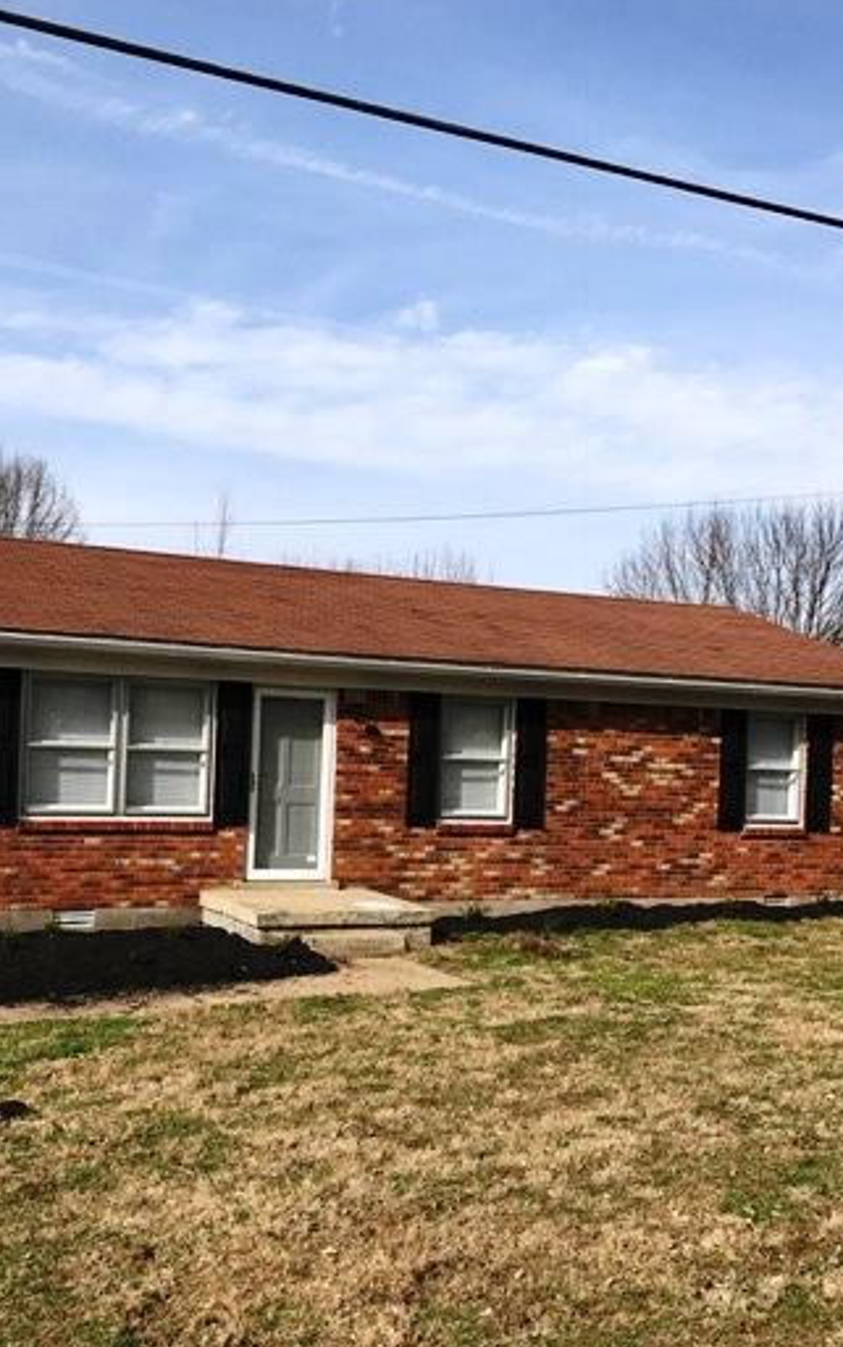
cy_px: 772
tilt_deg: -1.5
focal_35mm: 37
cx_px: 378
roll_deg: -3.4
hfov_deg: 34.4
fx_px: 1359
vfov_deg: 52.5
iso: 20
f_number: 1.8
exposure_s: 1/2907
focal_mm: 3.99
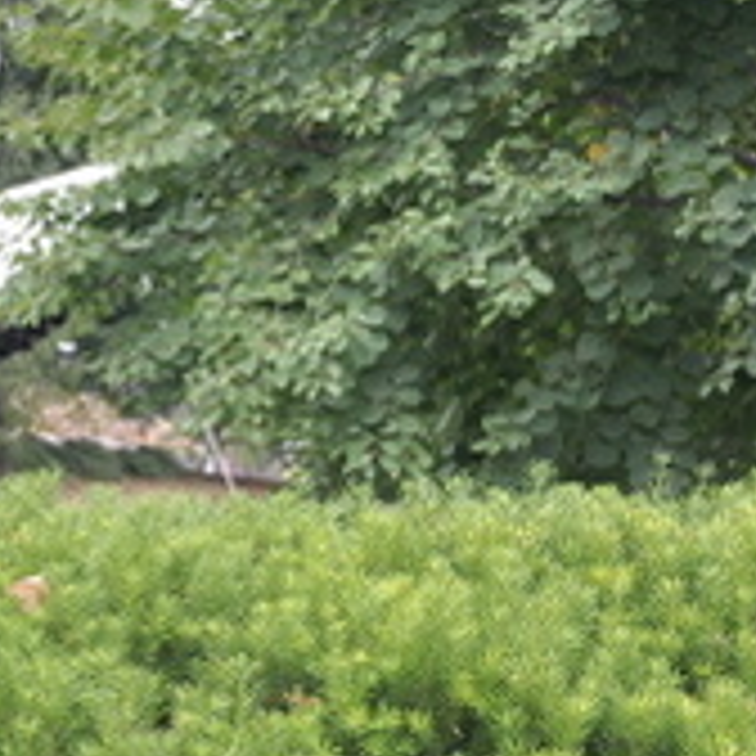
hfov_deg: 9.4
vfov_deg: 9.5
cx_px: -310
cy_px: 882
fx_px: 4497
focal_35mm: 182
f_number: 4.2
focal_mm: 30
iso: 250
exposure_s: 1/200
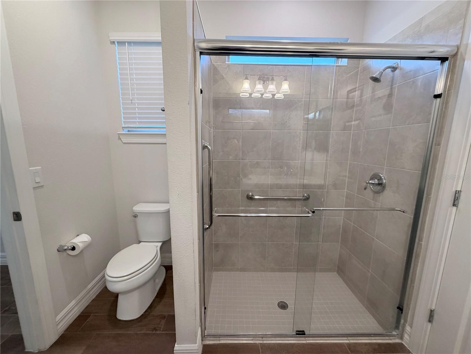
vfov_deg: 85.7
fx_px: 190
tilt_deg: -8.7
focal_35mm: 14
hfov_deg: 102.1
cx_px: 236
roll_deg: -0.8
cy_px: 177
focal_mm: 2.22
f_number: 2.2
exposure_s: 1/120
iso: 320
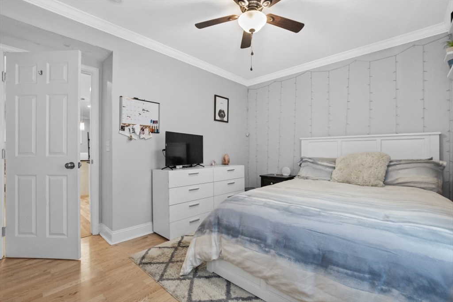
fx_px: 189
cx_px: 226
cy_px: 151
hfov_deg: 100.4
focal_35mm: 15
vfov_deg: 77.3
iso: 800
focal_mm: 10
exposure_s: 1/60
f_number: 5.6
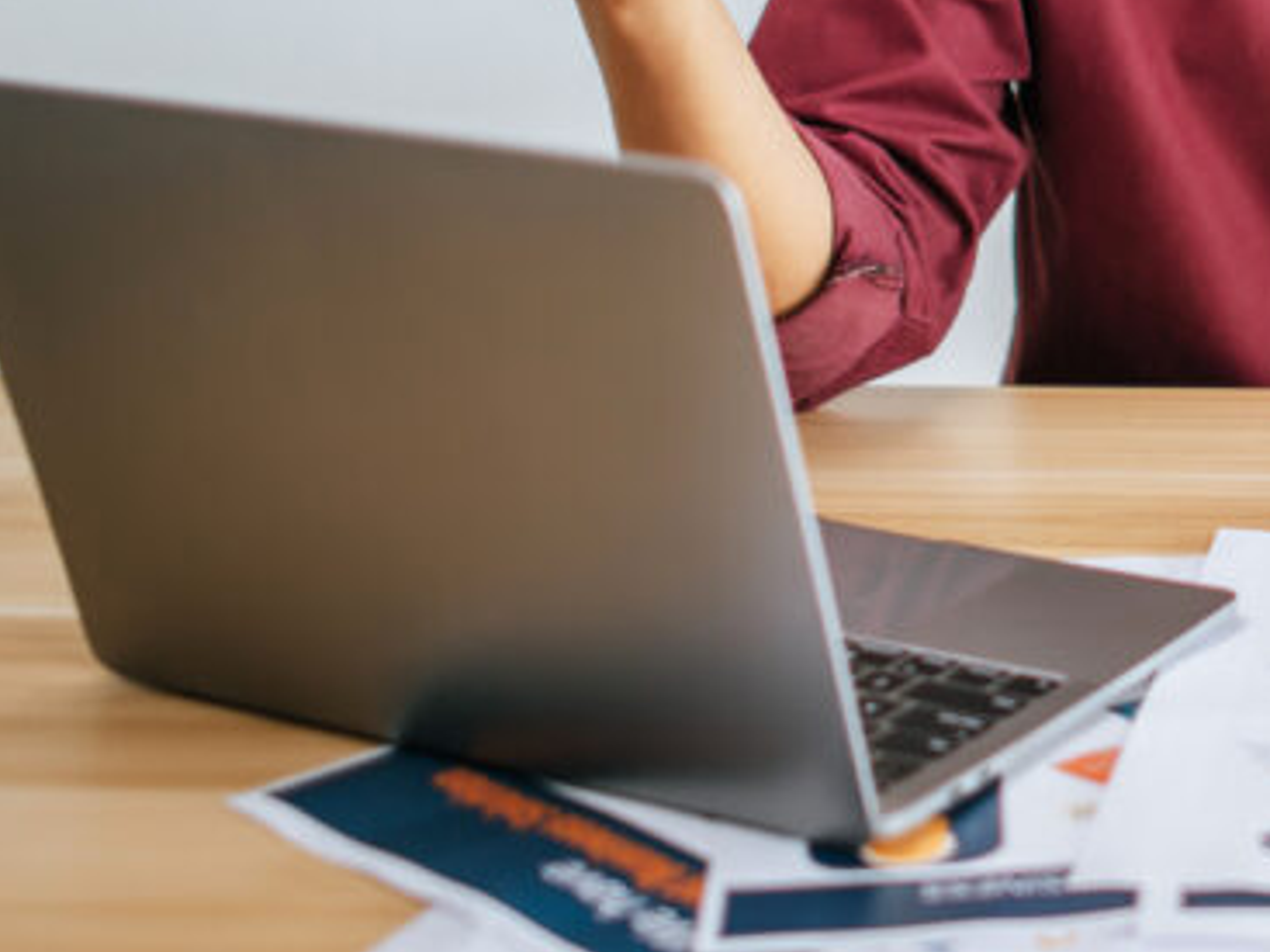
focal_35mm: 75
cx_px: 1429
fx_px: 2751
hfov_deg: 24.1
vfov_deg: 19.1
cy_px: 26
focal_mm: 28
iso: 200
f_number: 1.8
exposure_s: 1/200
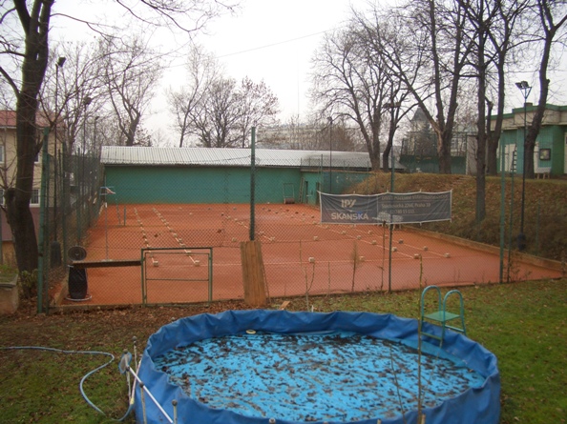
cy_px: 212
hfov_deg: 52.6
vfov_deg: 40.7
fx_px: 573
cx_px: 284
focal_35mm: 35
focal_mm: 5.8
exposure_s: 1/60
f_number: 2.6
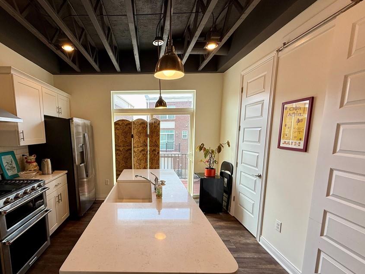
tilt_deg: -7.7
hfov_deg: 89.8
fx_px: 179
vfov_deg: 74.2
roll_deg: +0.1
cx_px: 145
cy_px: 158
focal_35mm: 17
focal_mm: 2.22
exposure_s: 1/120
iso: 50
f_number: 2.2
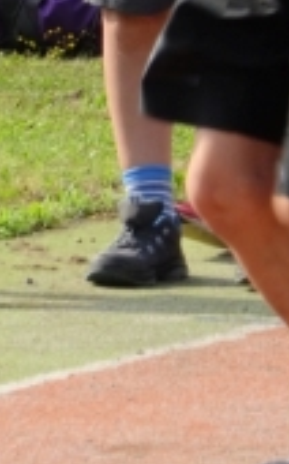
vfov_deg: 3.6
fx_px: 7258
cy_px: -147
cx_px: 104
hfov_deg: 2.3
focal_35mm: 575
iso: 80
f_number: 5.6
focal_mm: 26.39
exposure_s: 1/200
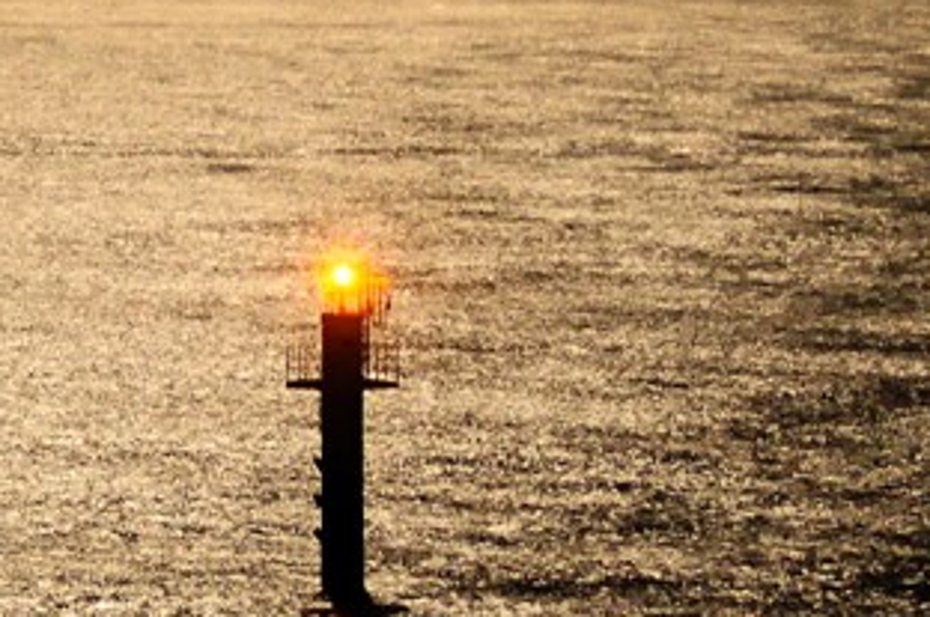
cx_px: -3
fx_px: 10798
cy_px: 185
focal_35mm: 419
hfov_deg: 4.9
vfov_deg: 3.3
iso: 1600
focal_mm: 85
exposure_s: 1
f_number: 1.8
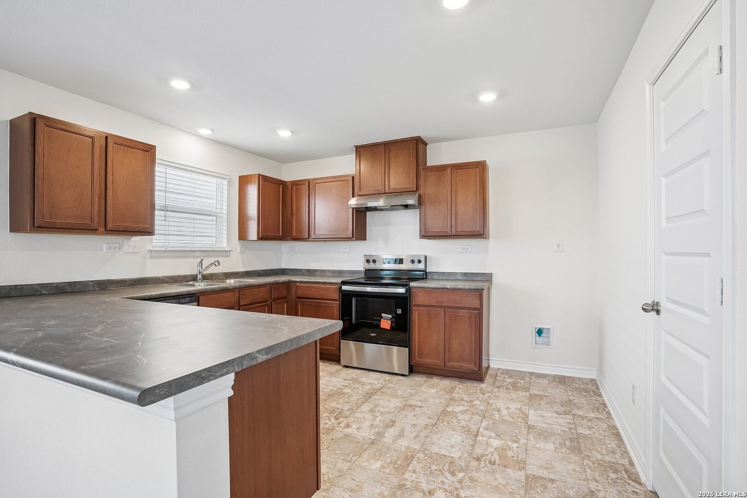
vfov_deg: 73.7
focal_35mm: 16
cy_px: 249
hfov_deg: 96.7
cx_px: 374
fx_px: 332
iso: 400
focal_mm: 16
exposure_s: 1/25
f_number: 9
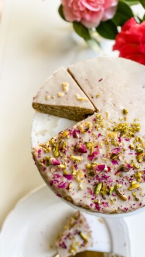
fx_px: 212
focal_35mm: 31
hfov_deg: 37.1
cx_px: 105
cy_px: 119
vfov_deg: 62.6
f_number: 1.8
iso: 50
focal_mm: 4.25
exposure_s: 1/120
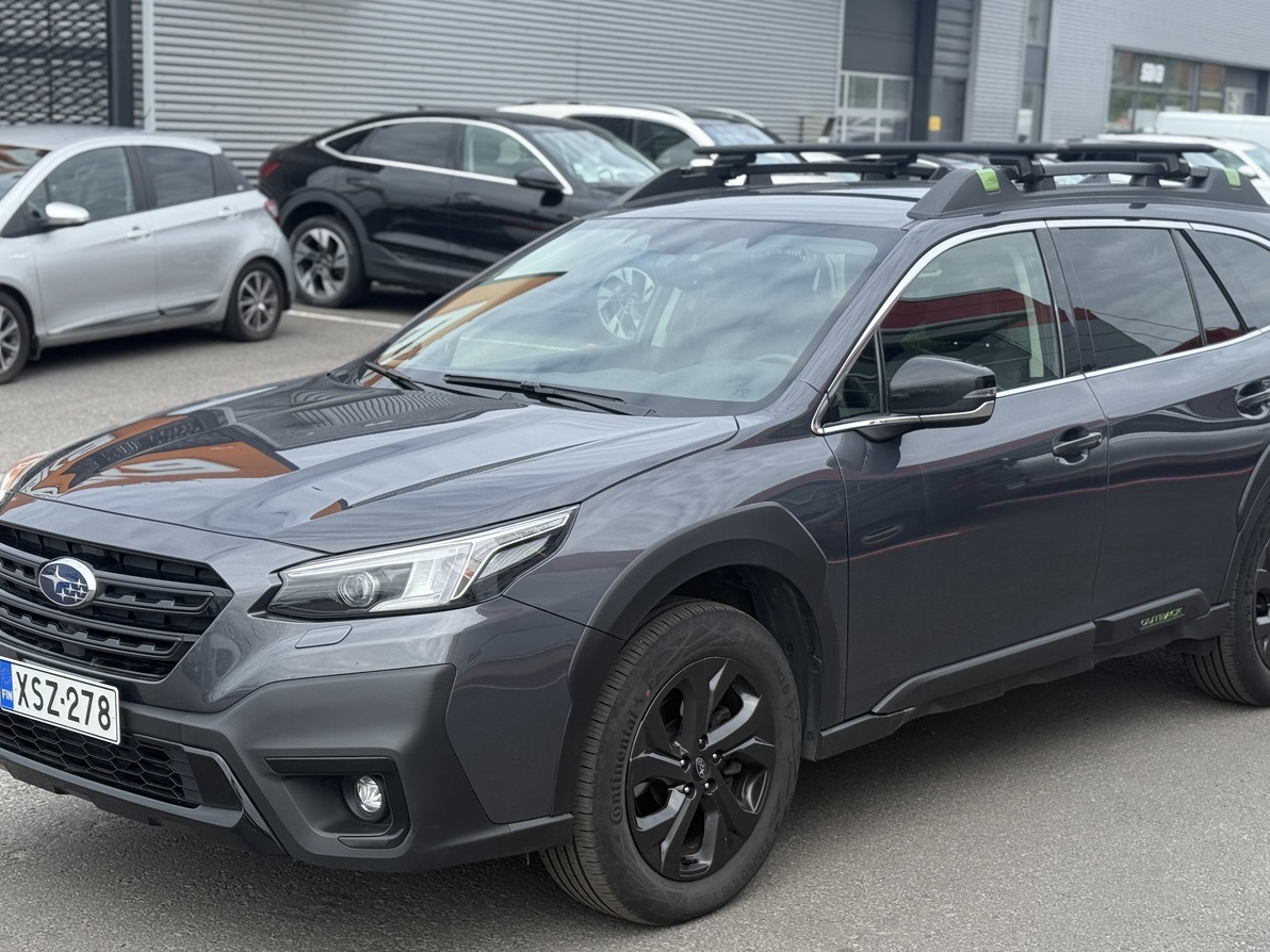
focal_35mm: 58
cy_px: 563
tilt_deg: -11.5
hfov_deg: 33.2
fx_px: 2128
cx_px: 690
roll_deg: -2.0
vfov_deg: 25.2
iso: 80
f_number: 1.78
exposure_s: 1/1642
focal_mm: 6.76
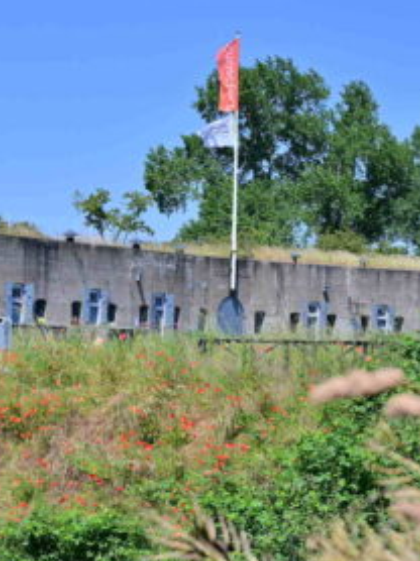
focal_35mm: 108
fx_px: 1750
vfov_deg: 18.2
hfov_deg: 13.3
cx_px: -73
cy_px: 297
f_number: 8
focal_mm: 52
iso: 64
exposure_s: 1/320
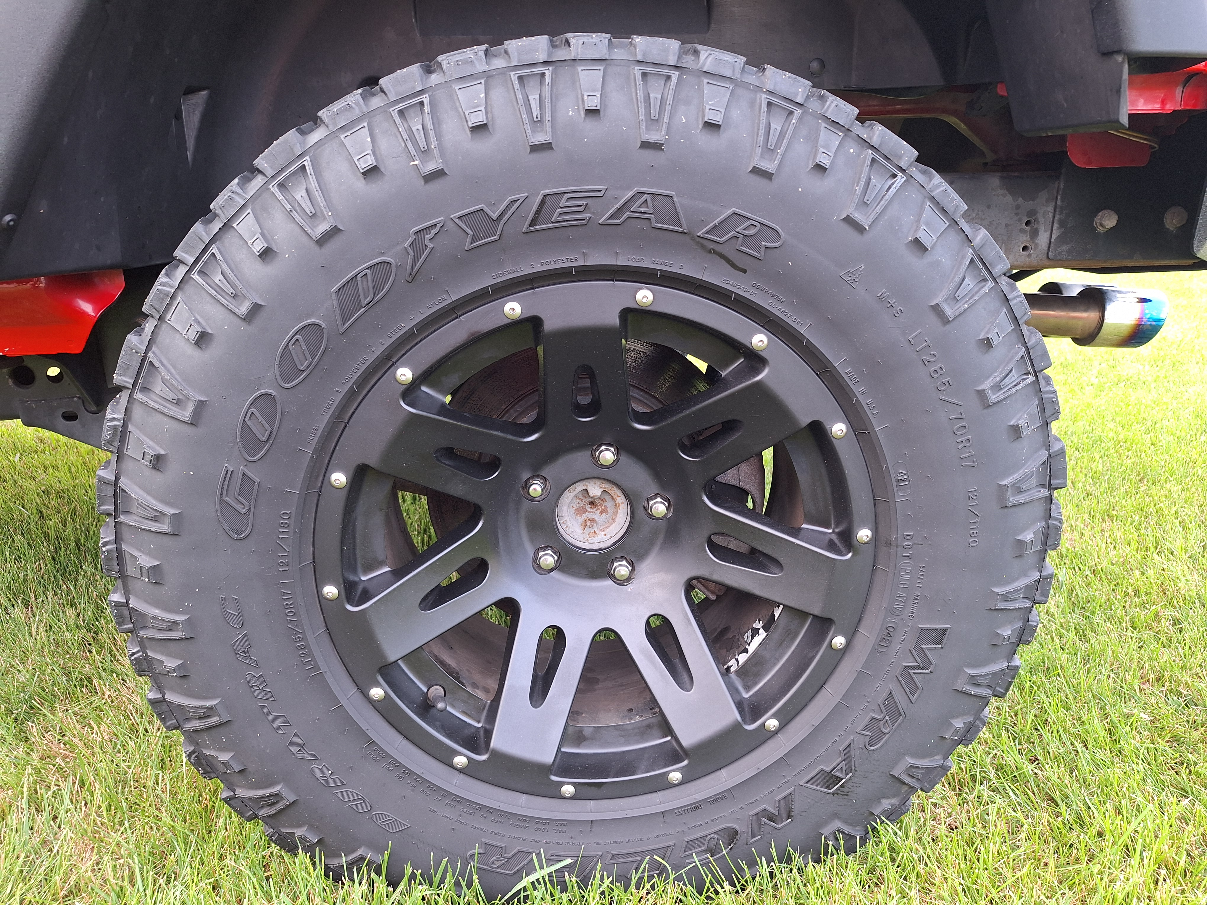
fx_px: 802
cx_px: 604
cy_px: 452
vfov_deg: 58.9
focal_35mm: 23
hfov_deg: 73.9
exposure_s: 1/40
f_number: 1.8
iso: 100
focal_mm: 5.54
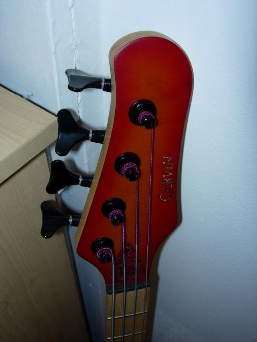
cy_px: 171
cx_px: 128
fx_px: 376
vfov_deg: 49.0
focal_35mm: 38
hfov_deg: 37.7
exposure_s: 1/64
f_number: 4.8
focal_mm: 7.8
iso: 79
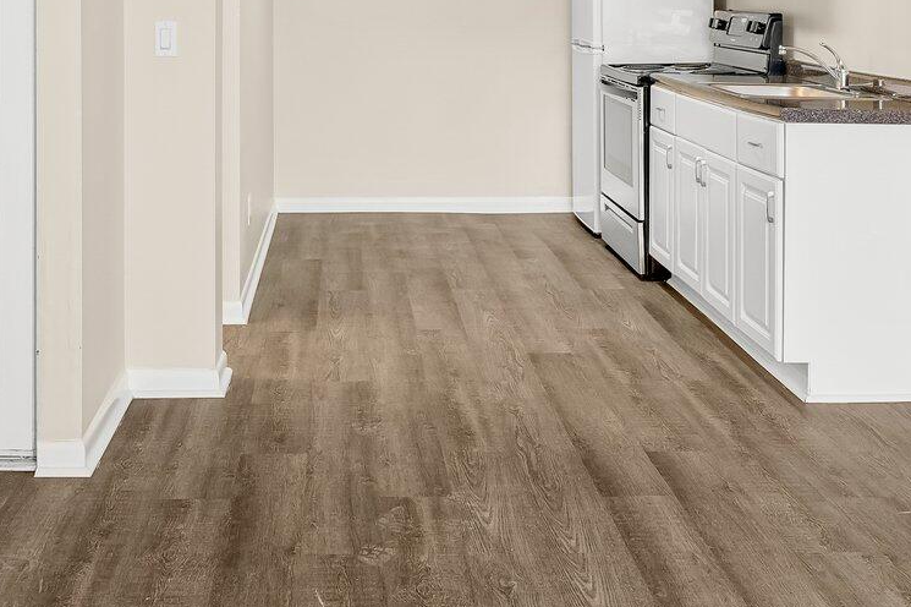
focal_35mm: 46
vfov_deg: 27.2
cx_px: 349
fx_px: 1169
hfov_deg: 42.3
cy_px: -20
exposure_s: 1/8
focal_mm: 16.8
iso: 400
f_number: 8
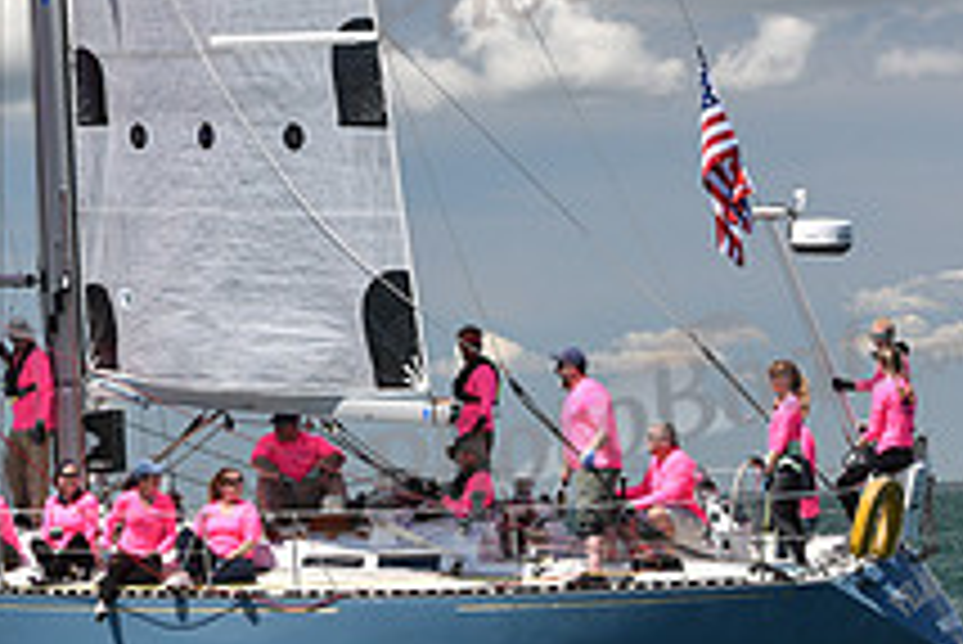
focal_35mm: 190
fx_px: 5086
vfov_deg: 7.2
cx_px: 135
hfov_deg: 10.8
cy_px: 236
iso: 320
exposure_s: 1/800
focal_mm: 70
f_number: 5.6
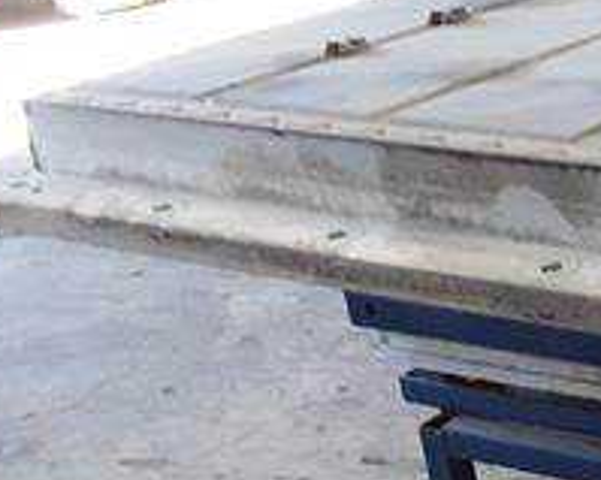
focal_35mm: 88
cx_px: 921
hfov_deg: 18.9
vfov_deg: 17.4
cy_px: 269
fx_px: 1565
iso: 100
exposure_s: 1/50
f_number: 1.9
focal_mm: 2.91
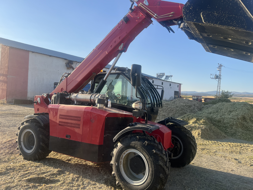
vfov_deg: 53.1
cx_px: 126
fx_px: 190
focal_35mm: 26
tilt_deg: +1.3
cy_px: 95
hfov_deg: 67.3
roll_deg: -2.5
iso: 50
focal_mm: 5.7
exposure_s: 1/1838
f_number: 1.5
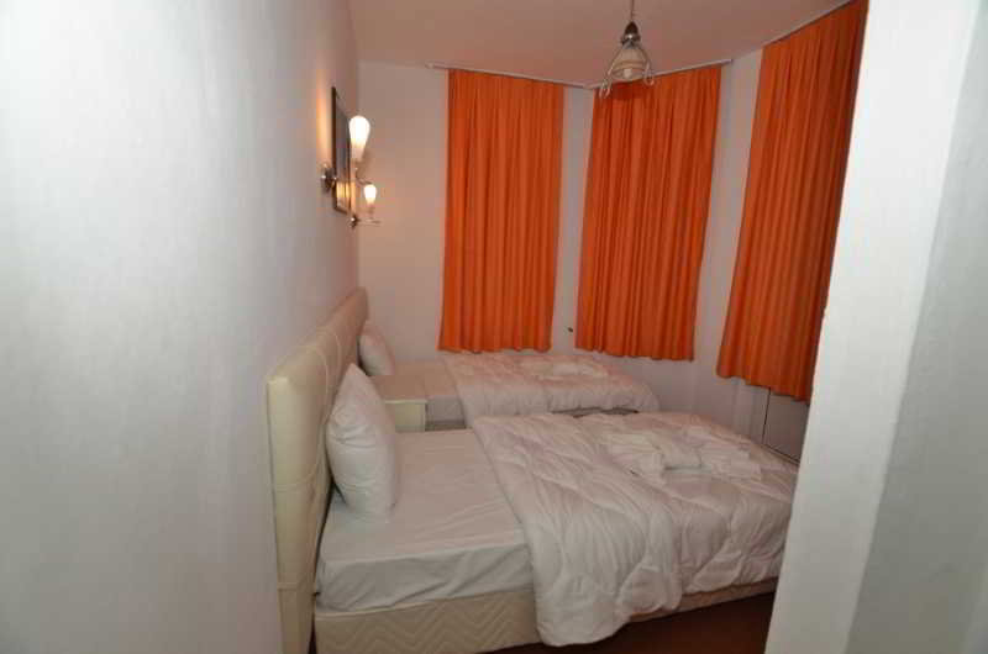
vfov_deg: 77.1
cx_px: 494
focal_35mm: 15
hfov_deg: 100.5
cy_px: 327
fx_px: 411
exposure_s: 1/60
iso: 160
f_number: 4.5
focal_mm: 10
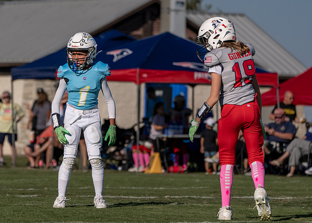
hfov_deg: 5.5
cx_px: 78
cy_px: 116
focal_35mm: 366
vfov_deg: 3.9
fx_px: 3239
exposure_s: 1/3200
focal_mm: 247
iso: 250
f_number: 5.6
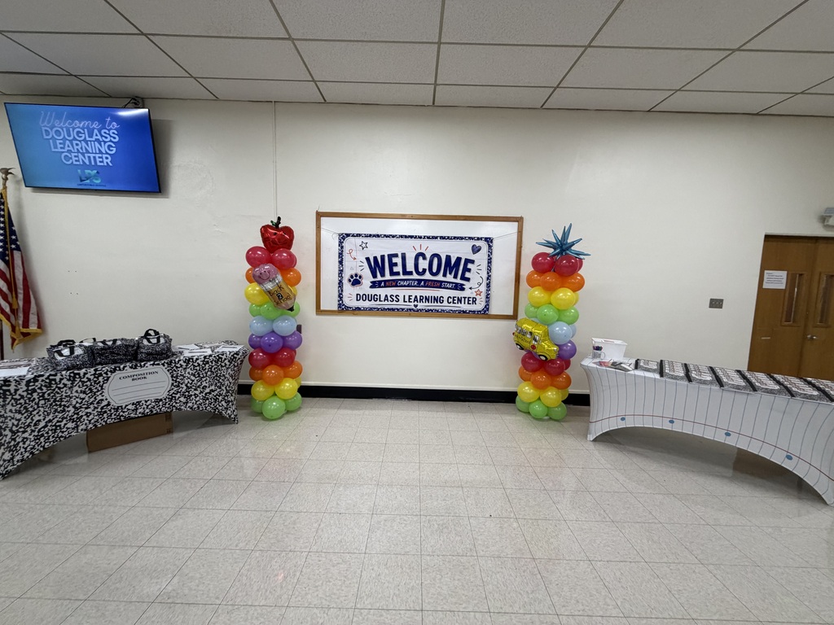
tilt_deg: -5.2
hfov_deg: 102.1
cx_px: 417
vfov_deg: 85.7
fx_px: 337
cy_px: 312
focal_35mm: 14
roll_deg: -1.7
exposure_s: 1/120
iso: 250
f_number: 2.2
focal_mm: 2.22
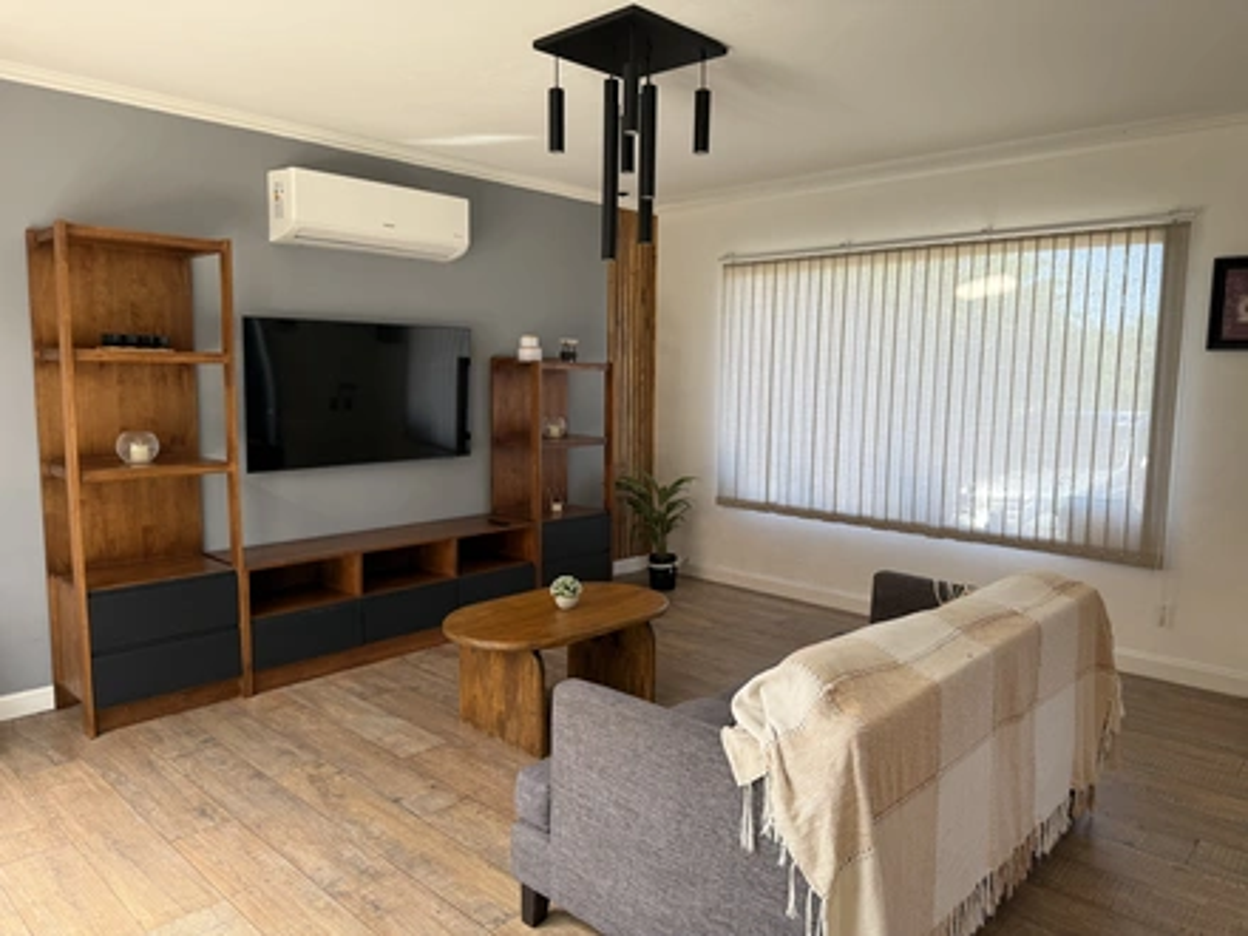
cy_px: 468
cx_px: 624
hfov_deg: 71.6
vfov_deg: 56.8
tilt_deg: -5.2
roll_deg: -0.6
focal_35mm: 24
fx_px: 865
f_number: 1.78
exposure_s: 1/121
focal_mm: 6.76
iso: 100
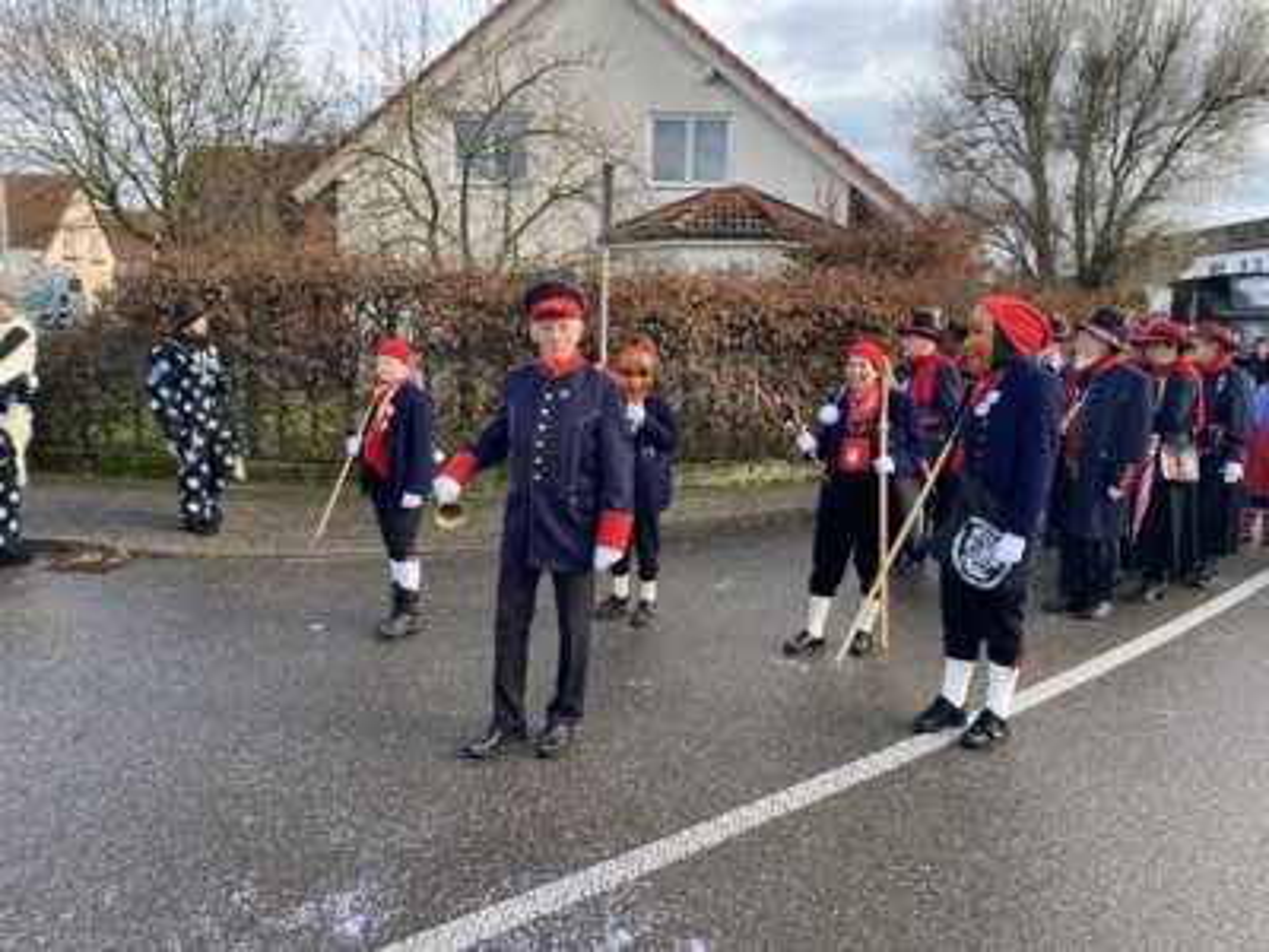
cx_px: 634
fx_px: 953
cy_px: 476
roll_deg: -4.4
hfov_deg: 67.3
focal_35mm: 26
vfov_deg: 53.1
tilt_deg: -8.8
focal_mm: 4.25
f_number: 1.8
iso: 32
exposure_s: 1/275
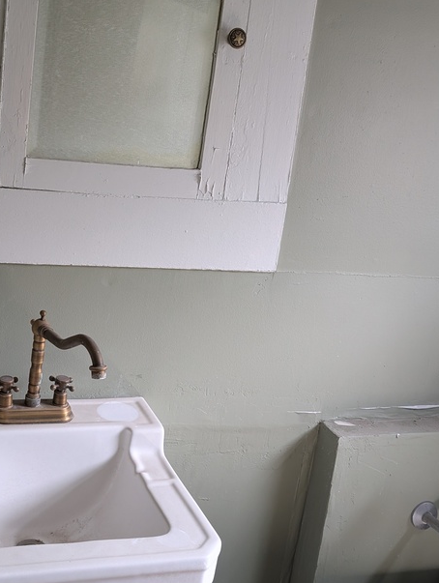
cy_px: 226
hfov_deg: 32.8
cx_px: 92
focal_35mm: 43
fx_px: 725
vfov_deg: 43.5
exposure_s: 1/291
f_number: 1.68
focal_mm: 6.9
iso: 136
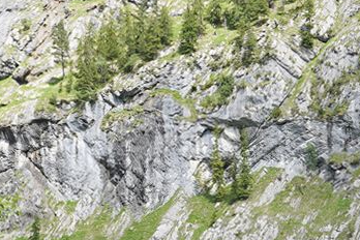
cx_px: 334
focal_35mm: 138
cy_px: 442
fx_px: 1380
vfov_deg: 9.4
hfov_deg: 14.7
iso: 100
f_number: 8
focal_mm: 24
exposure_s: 1/100
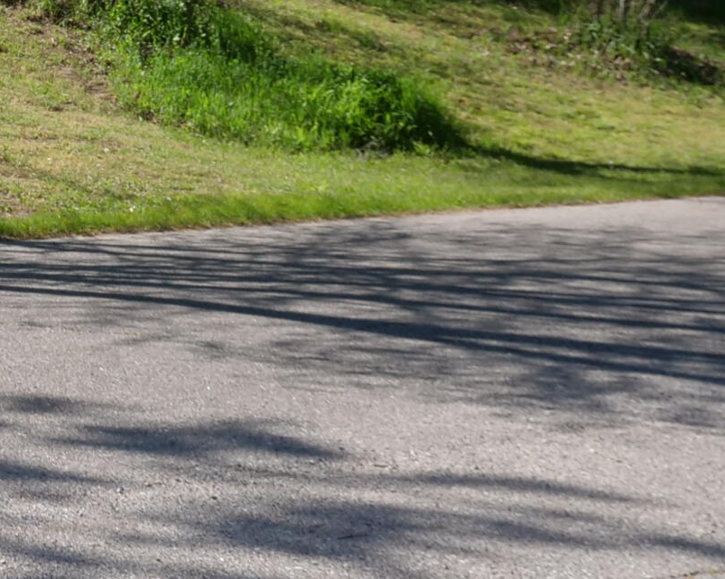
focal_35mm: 124
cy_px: -282
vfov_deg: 11.9
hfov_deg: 14.4
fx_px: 2660
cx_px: -375
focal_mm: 17
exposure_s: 1/500
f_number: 6.3
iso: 200
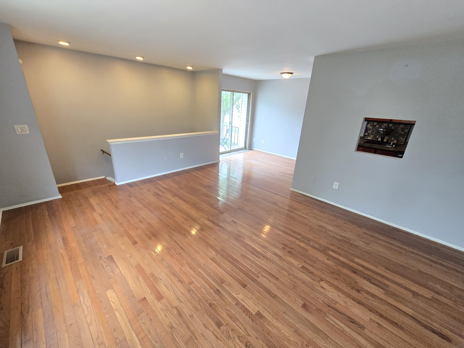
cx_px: 232
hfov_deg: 106.2
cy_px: 174
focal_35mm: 13
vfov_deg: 89.9
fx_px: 174
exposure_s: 1/60
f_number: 2.2
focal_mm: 2.2
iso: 500
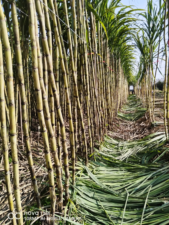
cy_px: 112
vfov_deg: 67.3
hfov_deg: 53.1
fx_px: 169
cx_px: 84
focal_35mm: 26
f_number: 1.9
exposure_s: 1/467
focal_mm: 4.95
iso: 100
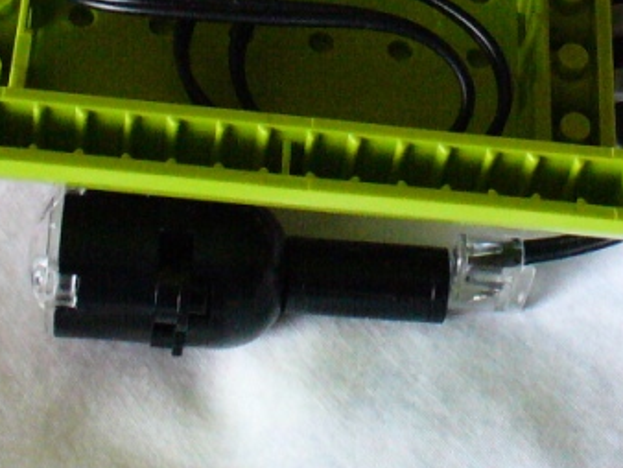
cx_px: 584
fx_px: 2017
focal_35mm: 112
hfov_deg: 17.3
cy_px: -61
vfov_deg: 13.0
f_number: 2.8
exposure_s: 1/60
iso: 400
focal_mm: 6.1
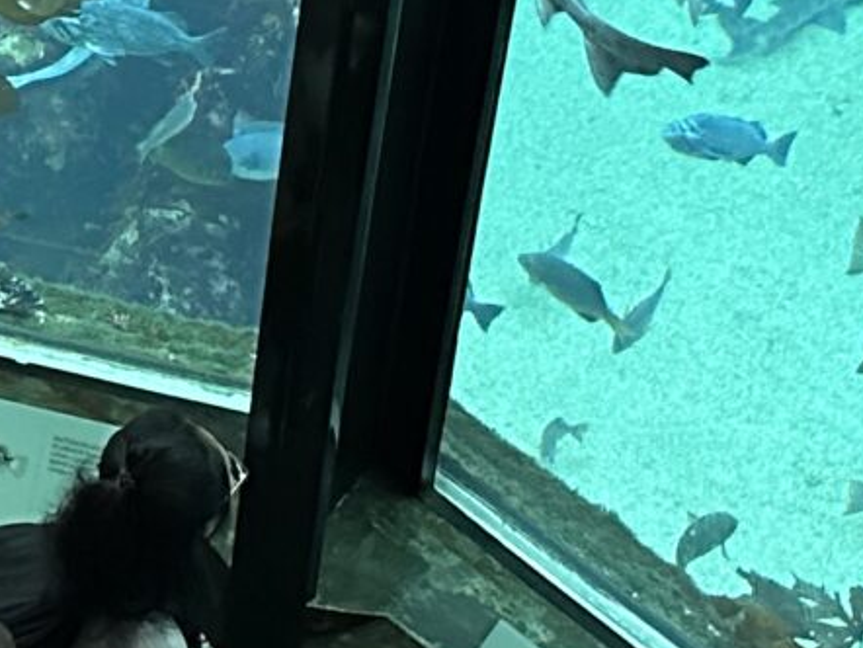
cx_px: -547
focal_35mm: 139
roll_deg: +3.0
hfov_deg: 13.2
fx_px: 3467
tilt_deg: -35.8
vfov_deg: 10.5
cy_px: -176
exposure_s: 1/54
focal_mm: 6.86
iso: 1000
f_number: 1.78
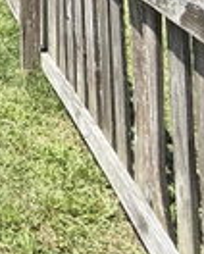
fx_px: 497
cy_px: -171
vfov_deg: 21.5
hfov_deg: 15.7
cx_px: -251
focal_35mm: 66
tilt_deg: -0.1
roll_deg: +0.6
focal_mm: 2.22
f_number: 2.2
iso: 64
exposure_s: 1/585
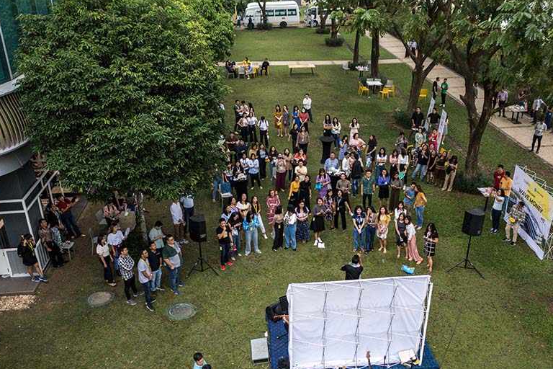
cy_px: 205
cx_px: 300
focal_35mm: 35
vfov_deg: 37.8
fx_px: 538
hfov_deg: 54.4
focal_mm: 10.26
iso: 400
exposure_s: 1/160
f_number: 2.8
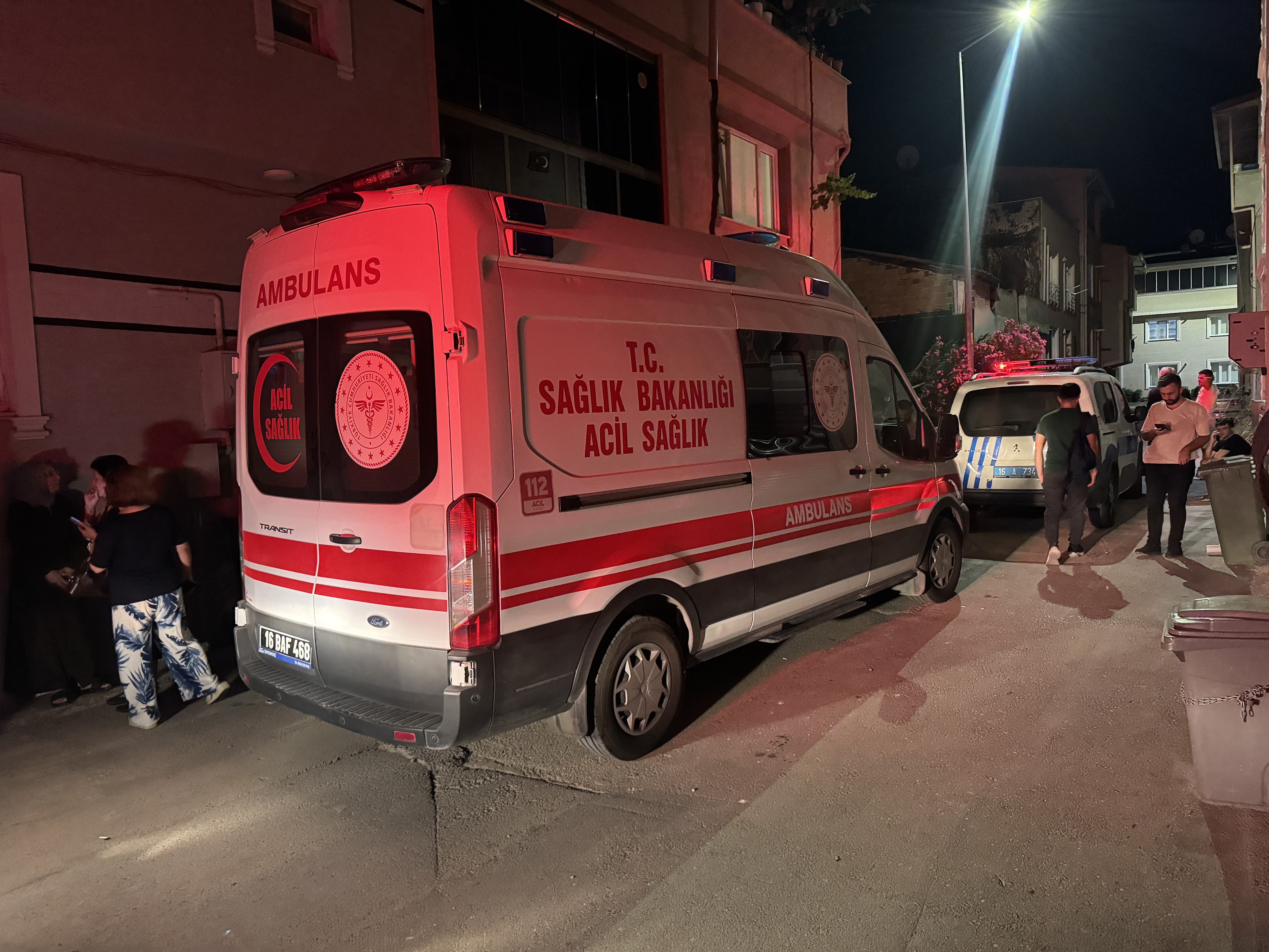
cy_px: 476
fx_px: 880
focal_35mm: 24
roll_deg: +2.8
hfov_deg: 71.6
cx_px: 634
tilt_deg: -2.7
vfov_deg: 56.8
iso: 1000
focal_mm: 6.76
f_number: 1.78
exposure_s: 1/37
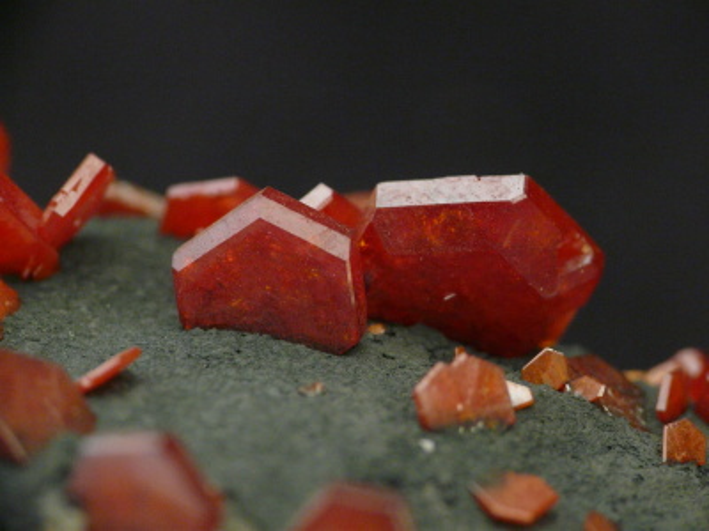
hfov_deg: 12.8
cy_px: 266
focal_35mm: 154
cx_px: 354
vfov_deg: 9.6
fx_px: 3154
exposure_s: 1/8
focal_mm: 25.3
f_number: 3.6
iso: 400
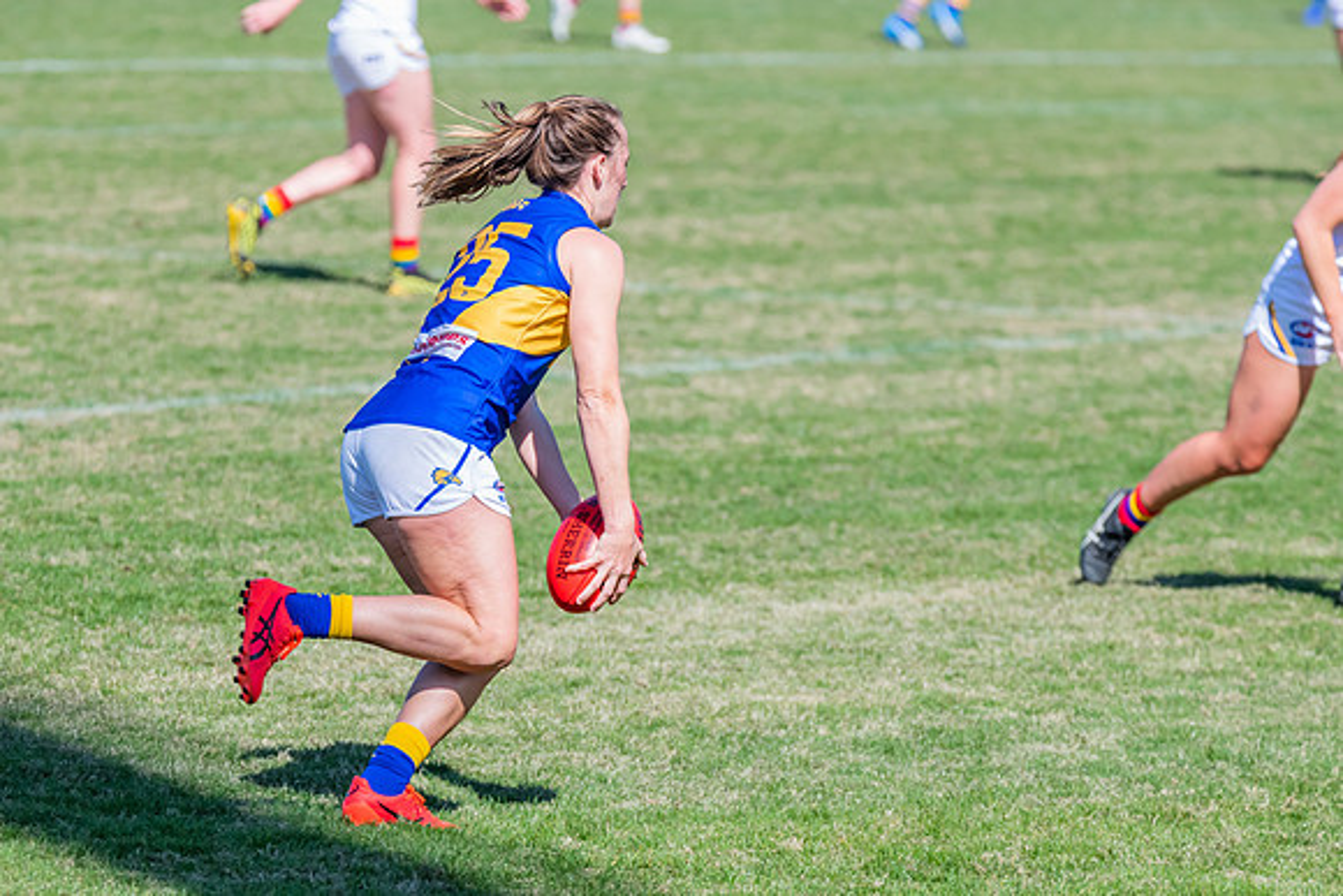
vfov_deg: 3.8
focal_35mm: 366
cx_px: 574
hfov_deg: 5.6
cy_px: 383
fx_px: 13671
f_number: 8
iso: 800
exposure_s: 1/1600
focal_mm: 320
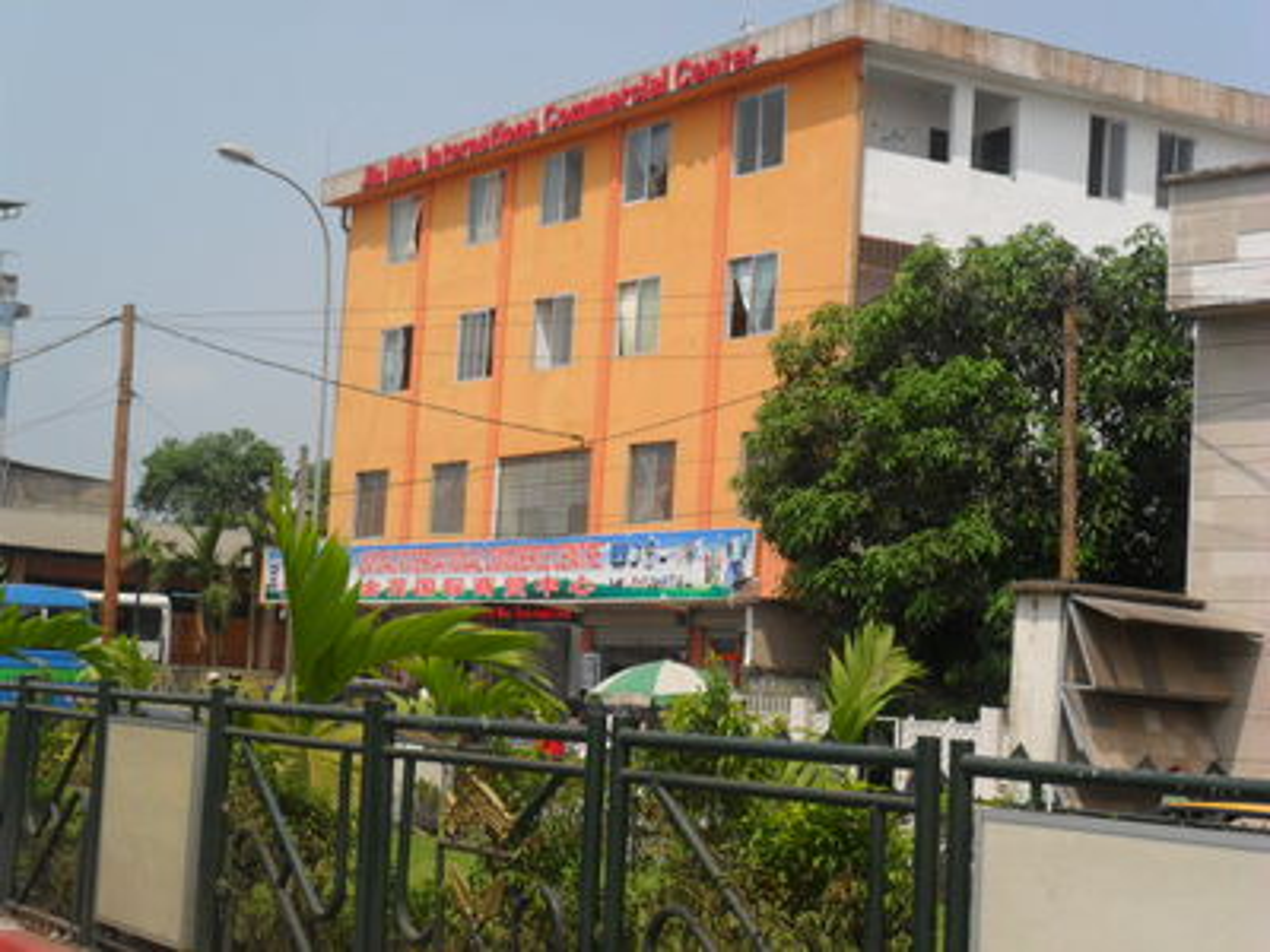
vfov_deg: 23.3
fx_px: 2311
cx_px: 635
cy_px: 476
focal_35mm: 63
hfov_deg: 30.7
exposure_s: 1/500
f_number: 5.6
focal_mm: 11.2
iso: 100
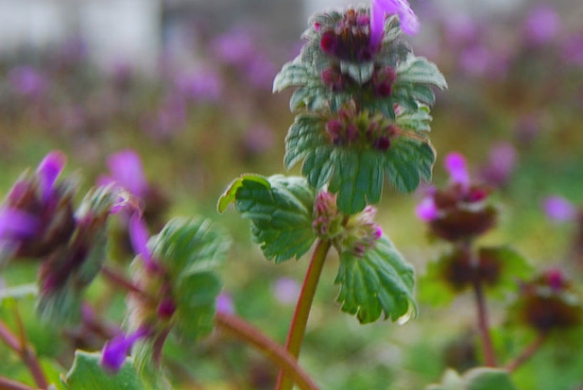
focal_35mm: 109
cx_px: 458
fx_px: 1767
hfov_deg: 18.6
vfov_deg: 12.5
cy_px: 64
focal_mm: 28
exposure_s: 1/125
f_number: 5.6
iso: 100
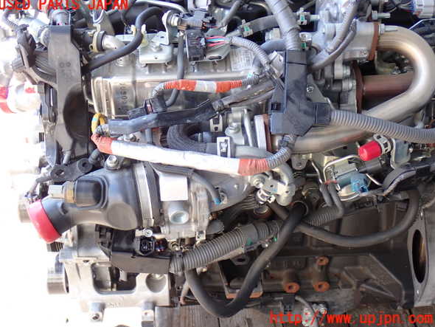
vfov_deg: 23.3
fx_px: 792
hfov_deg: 30.7
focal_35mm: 63
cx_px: 215
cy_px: 162
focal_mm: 11.09
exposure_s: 1/60
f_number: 3.6
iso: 200
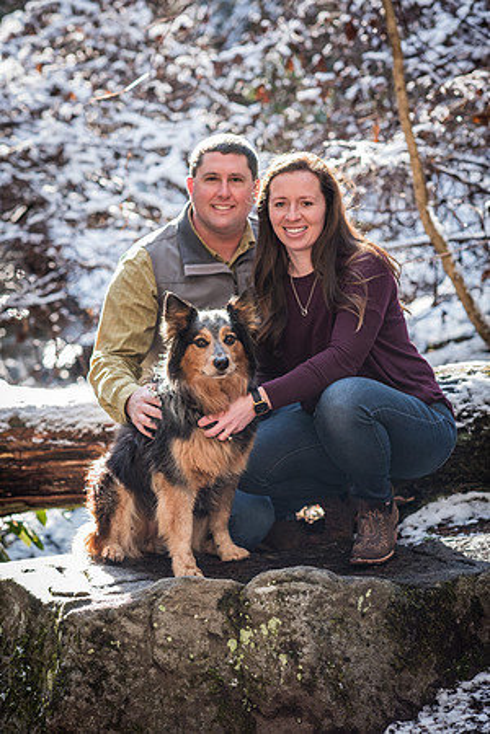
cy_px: 367
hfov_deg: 16.1
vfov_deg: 23.9
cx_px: 245
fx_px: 1735
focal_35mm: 85
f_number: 3.2
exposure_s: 1/250
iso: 800
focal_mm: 85
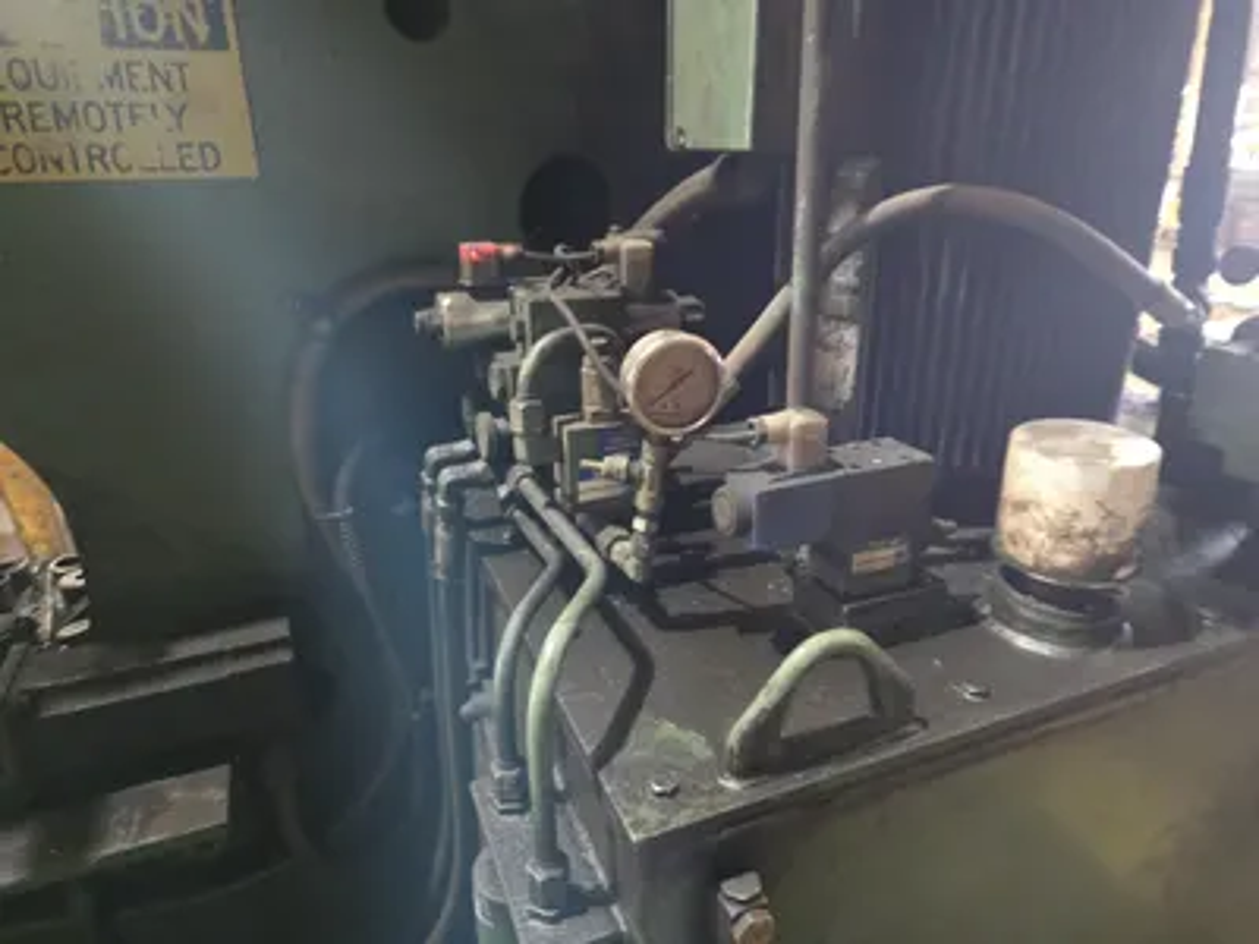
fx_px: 837
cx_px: 630
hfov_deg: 73.9
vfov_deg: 58.9
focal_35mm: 23
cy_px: 472
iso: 1600
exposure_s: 1/30
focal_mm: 5.4
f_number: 1.8
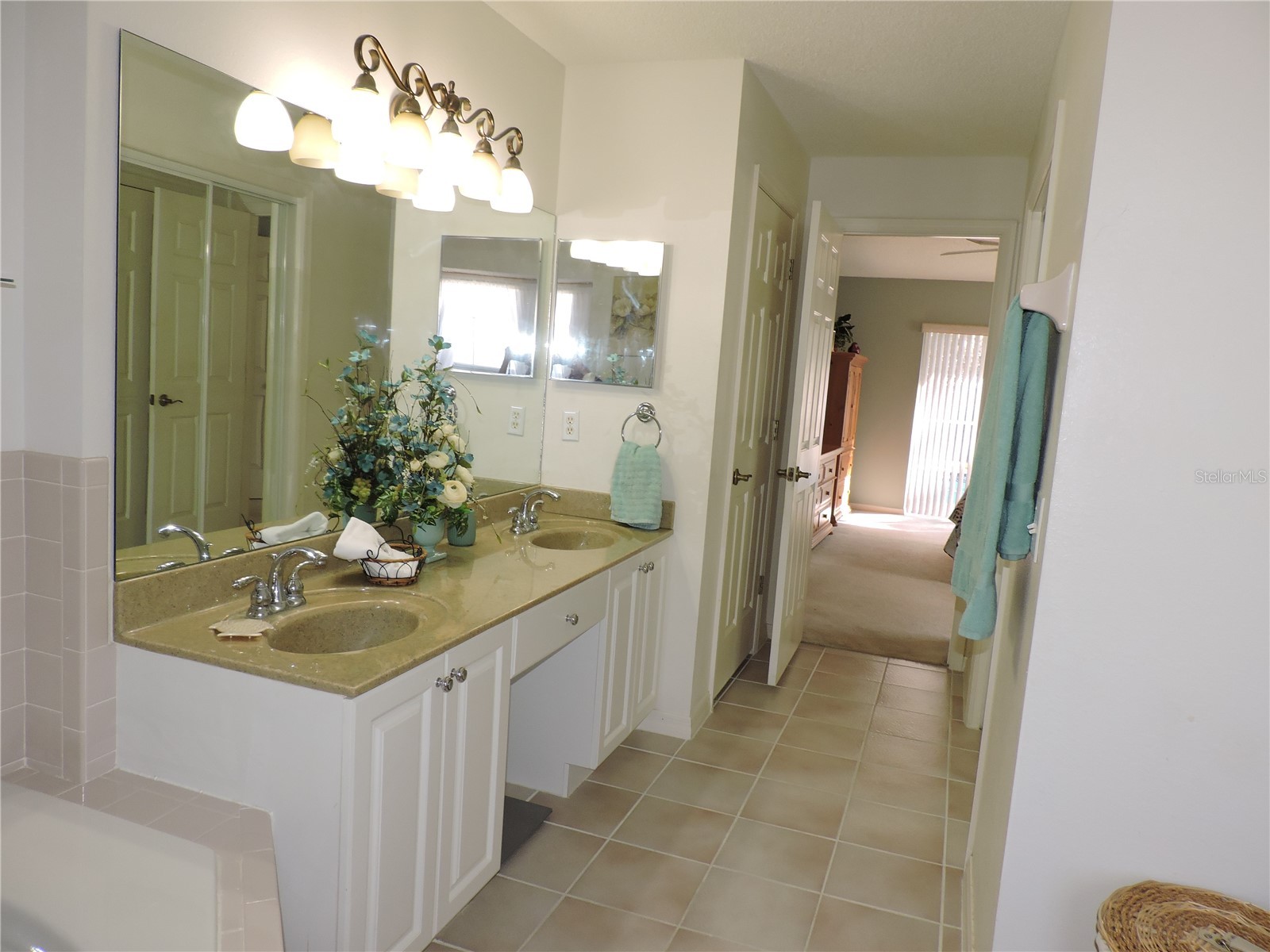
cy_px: 476
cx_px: 635
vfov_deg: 56.8
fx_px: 881
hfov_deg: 71.6
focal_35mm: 24
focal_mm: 4.3
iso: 200
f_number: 3
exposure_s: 1/30
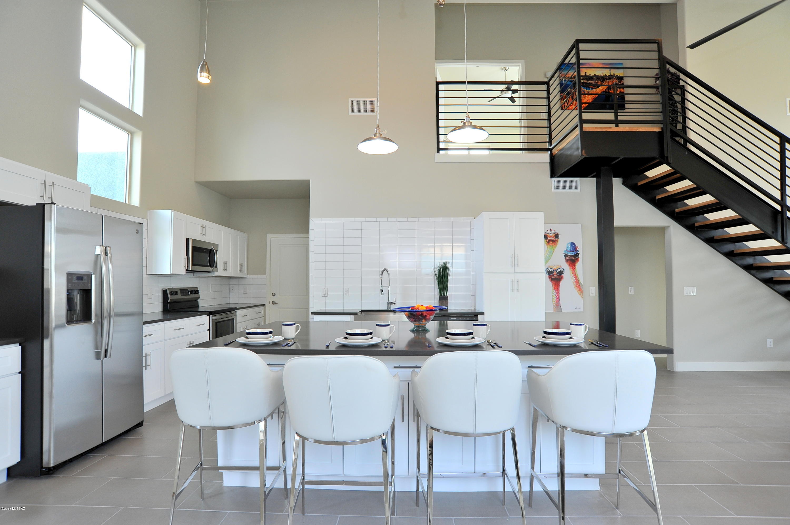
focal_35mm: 18
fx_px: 395
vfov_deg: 67.3
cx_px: 395
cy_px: 262
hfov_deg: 90.0
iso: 640
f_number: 7.1
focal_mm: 18
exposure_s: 1/40
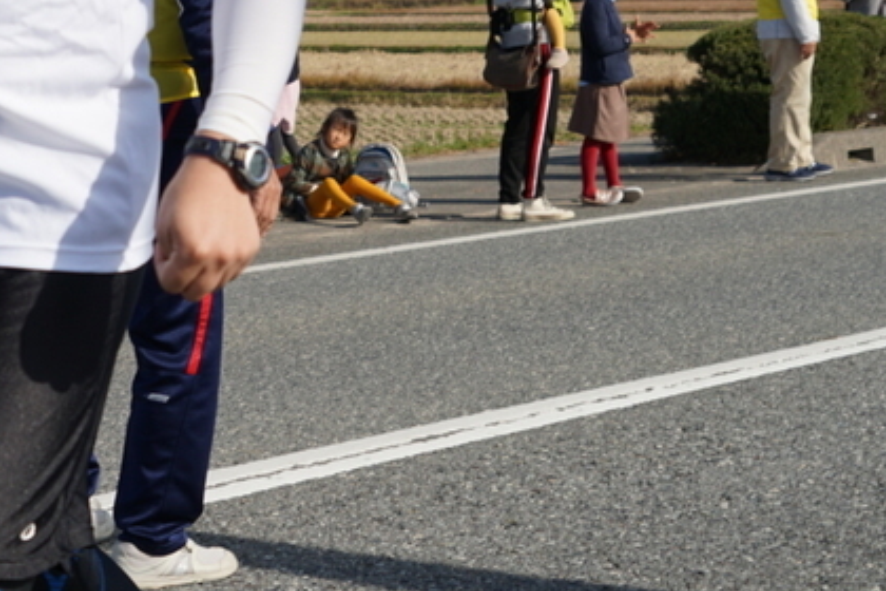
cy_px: 32
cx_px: 209
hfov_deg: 20.2
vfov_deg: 13.5
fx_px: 2461
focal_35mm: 100
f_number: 6.3
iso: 100
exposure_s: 1/640
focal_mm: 41
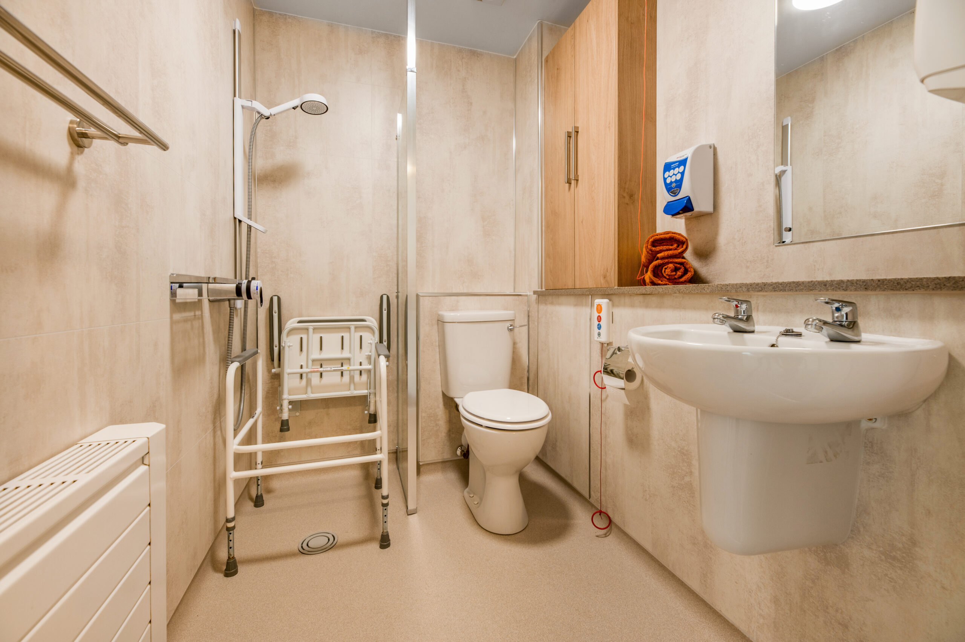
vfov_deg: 81.1
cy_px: 321
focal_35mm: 14
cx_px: 482
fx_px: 375
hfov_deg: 104.3
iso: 200
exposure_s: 1/6
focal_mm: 14
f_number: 8
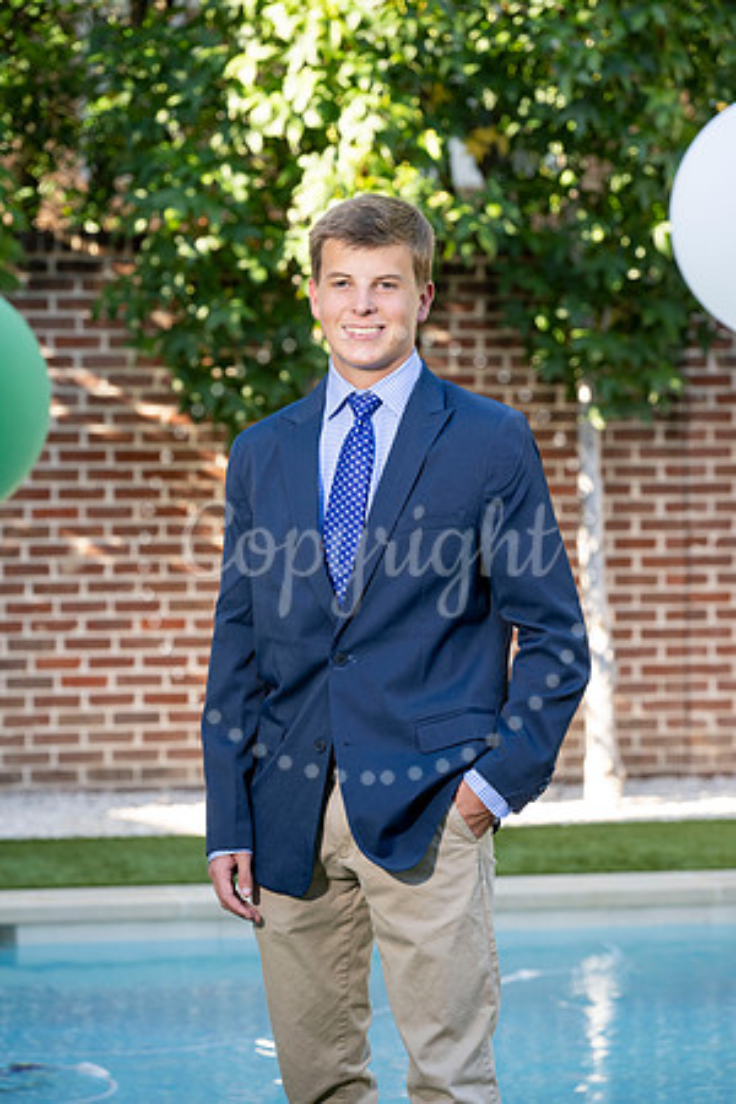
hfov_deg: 11.4
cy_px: 552
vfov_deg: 17.1
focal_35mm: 120
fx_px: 3680
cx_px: 368
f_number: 5.6
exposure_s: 1/200
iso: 400
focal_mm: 120
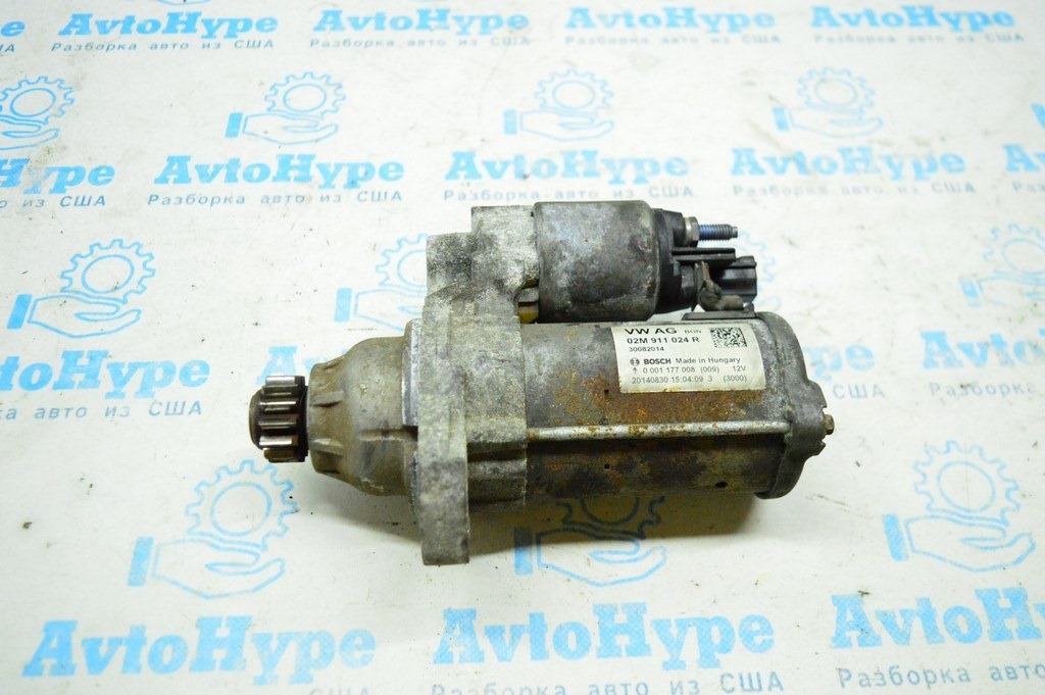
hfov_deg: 57.3
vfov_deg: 39.9
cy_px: 348
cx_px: 522
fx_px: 957
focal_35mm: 33
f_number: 4
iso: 6400
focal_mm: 22
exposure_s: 1/500
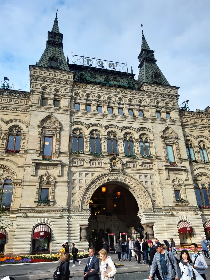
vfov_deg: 65.3
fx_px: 218
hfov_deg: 51.4
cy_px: 140
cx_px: 105
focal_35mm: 27
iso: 40
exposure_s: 1/478
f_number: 1.7
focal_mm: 3.93
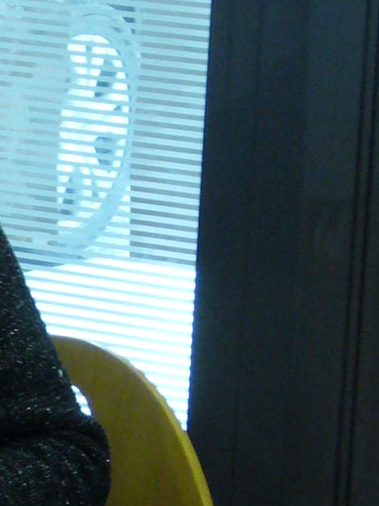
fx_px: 4279
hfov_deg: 5.0
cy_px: 498
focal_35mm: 293
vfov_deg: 6.7
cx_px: -203
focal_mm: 12.2
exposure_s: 1/8
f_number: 4.1
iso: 200
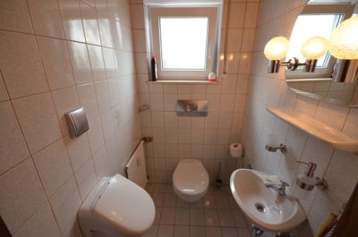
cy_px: 118
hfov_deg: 100.5
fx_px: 149
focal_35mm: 15
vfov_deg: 77.1
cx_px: 179
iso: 2500
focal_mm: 10
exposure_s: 1/60
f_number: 9
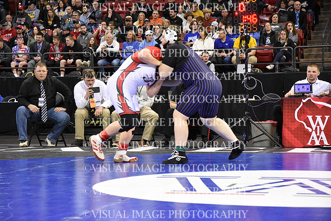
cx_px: 166
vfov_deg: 13.0
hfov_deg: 19.5
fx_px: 966
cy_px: 110
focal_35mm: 105
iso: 6400
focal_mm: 70
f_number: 4.5
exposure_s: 1/500
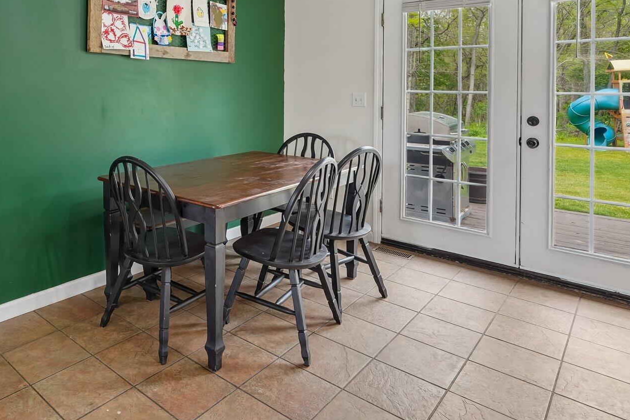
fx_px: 455
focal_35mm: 26
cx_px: 182
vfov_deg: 47.3
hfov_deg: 66.3
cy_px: 94
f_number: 8
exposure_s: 1/10
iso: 400
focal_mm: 16
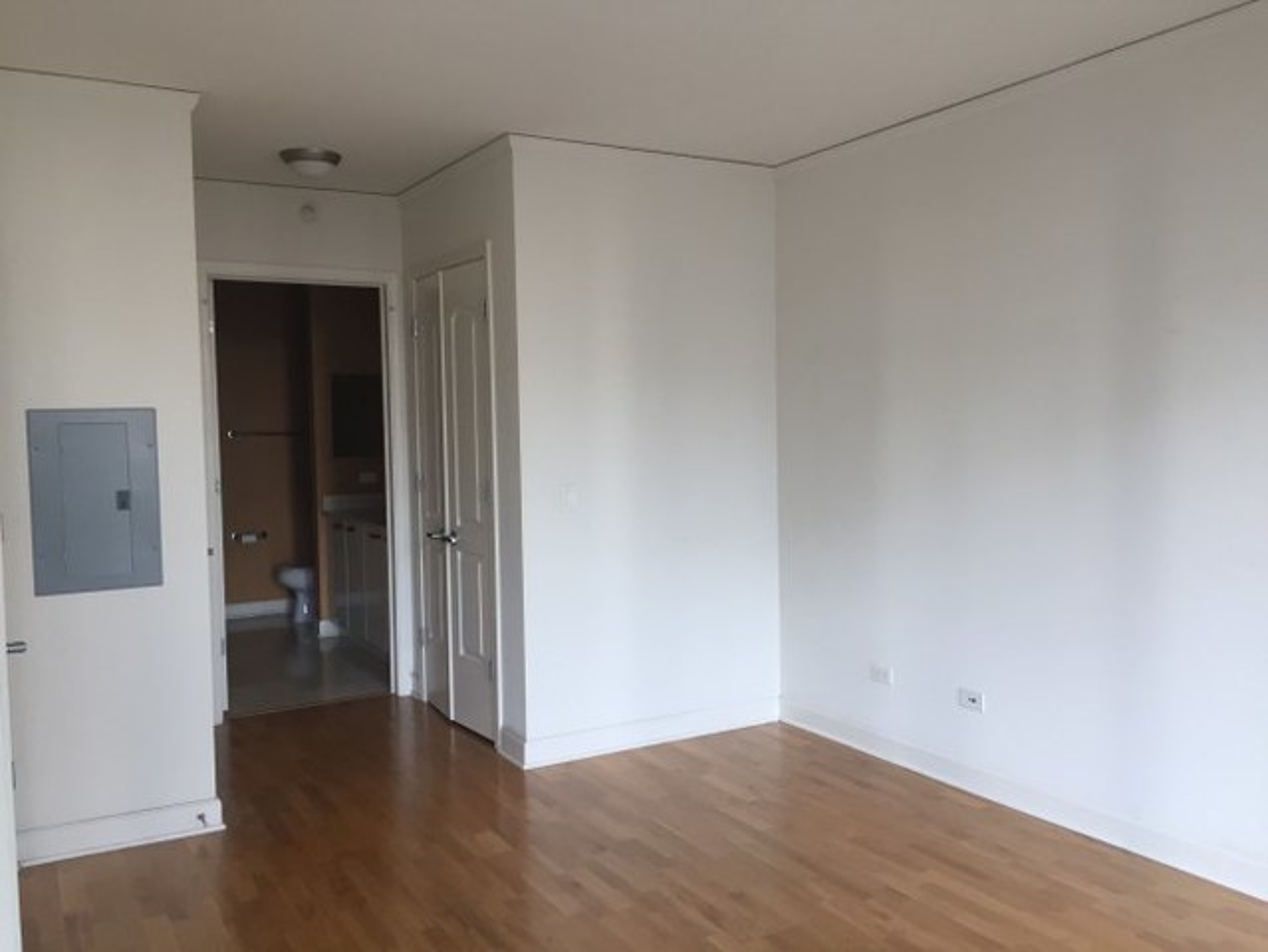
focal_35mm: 29
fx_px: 1063
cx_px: 634
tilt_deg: -3.2
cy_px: 476
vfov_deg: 48.3
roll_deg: -0.3
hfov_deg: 61.6
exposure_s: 1/30
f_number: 2.2
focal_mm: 4.15
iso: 64
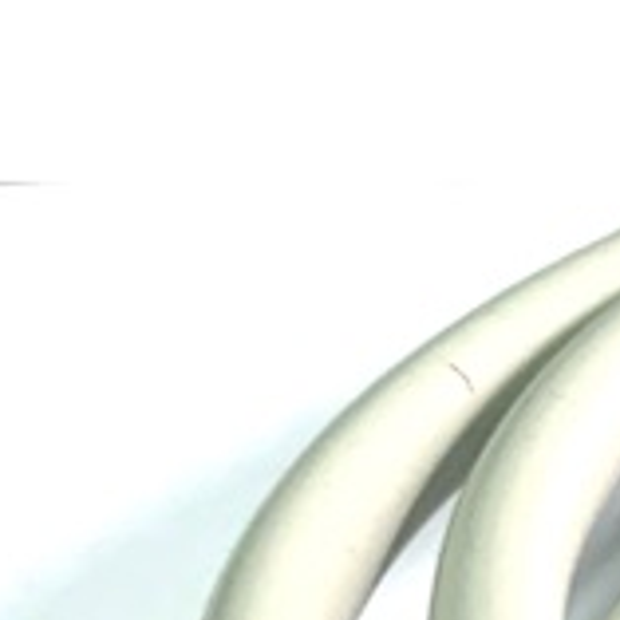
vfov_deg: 10.8
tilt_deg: -47.8
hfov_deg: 10.0
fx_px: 3040
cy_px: 1153
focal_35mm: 150
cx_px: 1556
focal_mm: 4.25
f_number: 1.8
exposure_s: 1/100
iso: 50
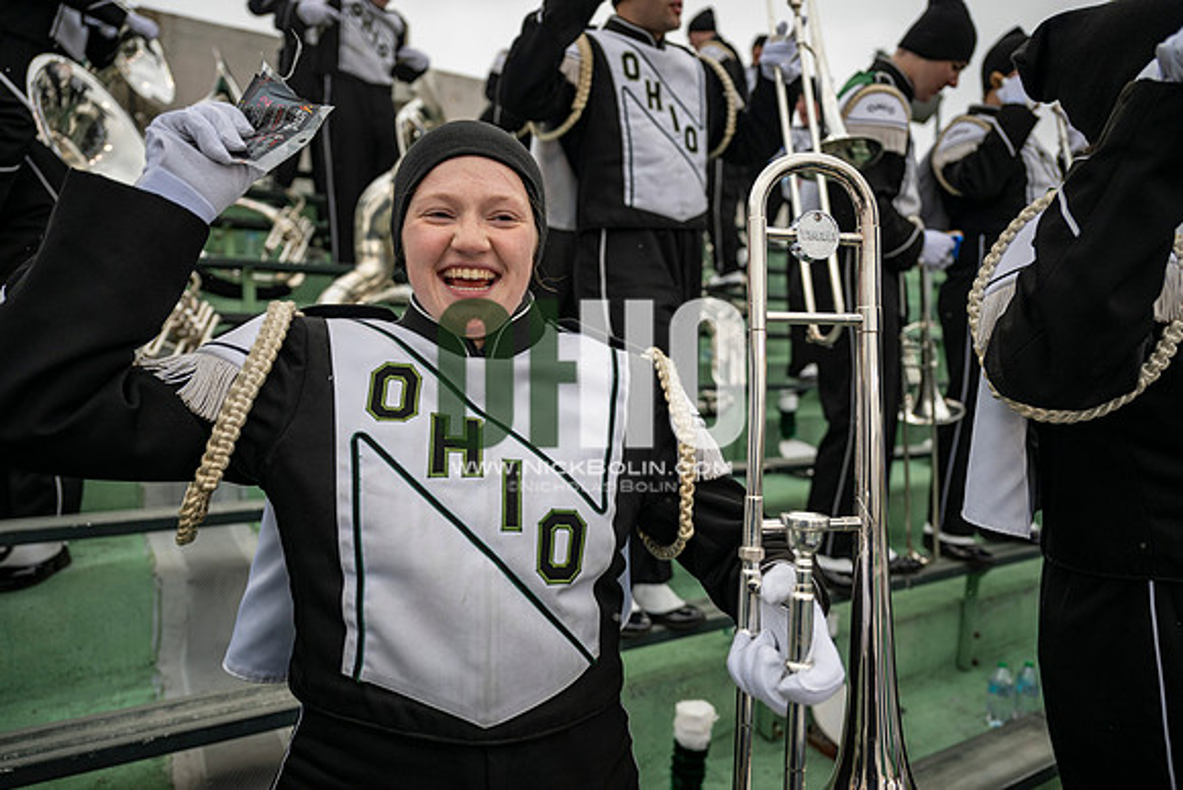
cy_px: 395
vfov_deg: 53.2
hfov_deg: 73.7
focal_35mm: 24
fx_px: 789
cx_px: 592
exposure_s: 1/500
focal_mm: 24
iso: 160
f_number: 2.8
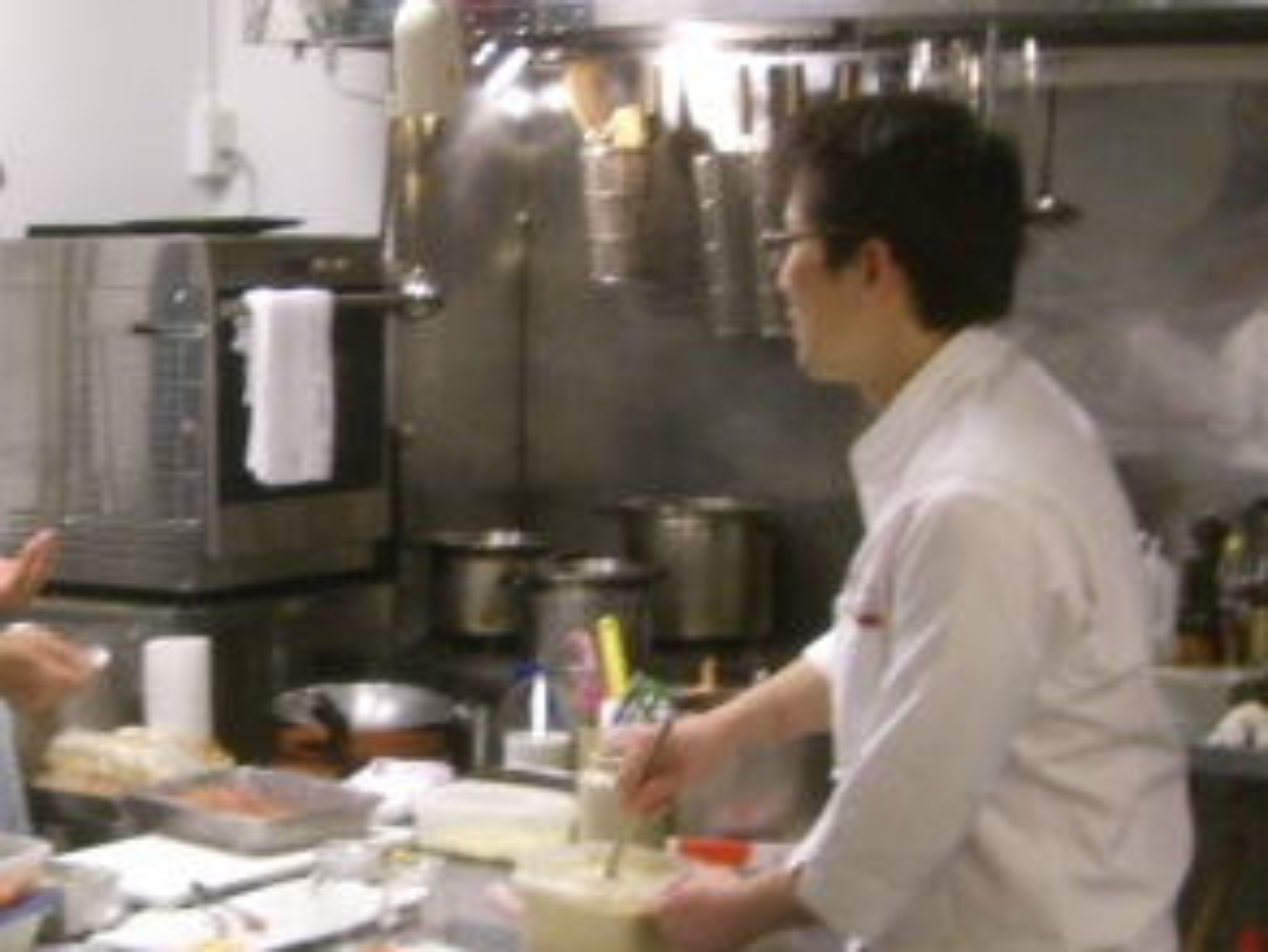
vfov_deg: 17.8
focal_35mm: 83
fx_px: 3042
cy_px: 515
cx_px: 411
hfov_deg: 23.4
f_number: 2.7
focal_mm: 6.2
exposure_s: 1/50
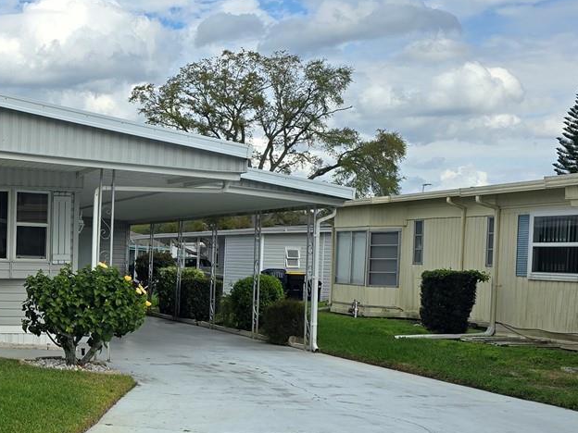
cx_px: 2
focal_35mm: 59
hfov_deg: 30.4
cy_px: 268
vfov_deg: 24.8
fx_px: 985
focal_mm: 6.3
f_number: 1.7
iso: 12
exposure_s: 1/871
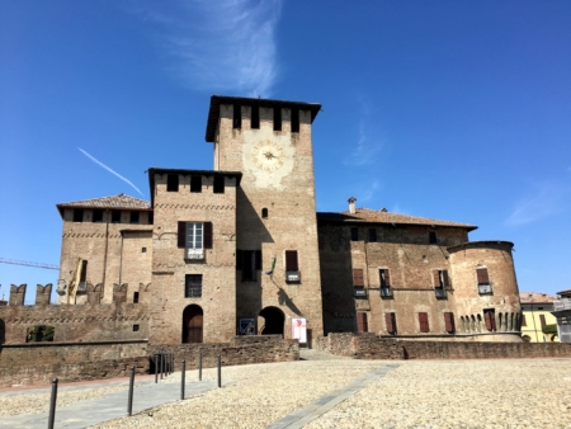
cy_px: 214
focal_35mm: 29
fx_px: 479
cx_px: 286
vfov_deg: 48.3
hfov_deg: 61.6
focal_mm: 4.15
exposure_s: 1/1570
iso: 25
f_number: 2.2
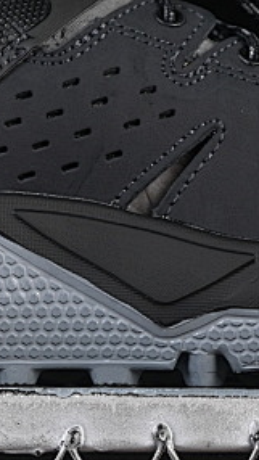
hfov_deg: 4.1
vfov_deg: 7.2
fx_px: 3624
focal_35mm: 297
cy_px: 26
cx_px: 76
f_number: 6.3
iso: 160
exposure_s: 1/60
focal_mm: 50
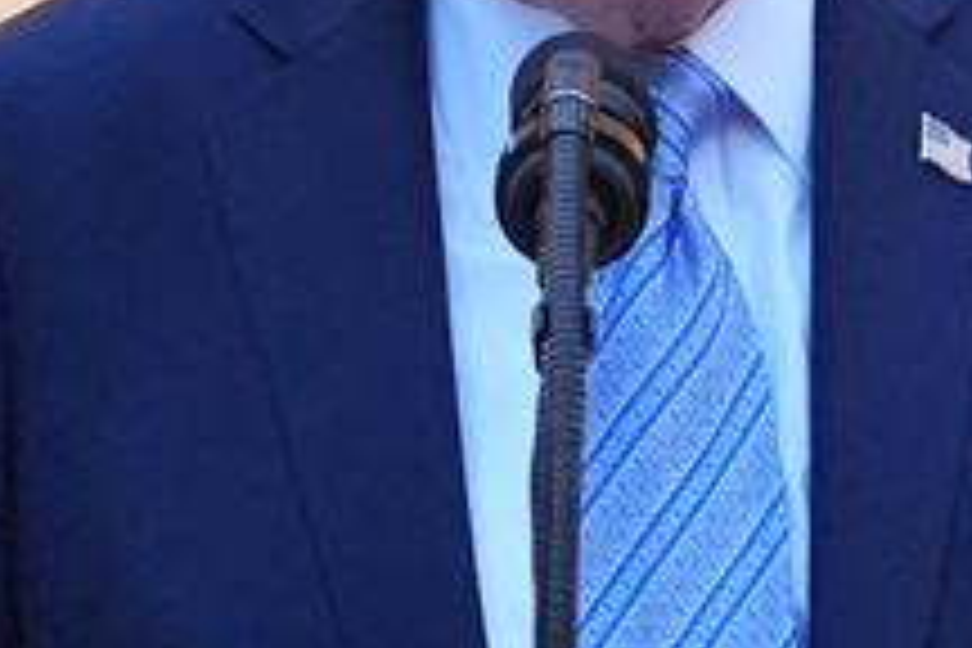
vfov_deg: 1.5
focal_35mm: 902
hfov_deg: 2.3
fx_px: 24352
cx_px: -558
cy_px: 63
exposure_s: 1/500
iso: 5000
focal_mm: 127
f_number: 2.8
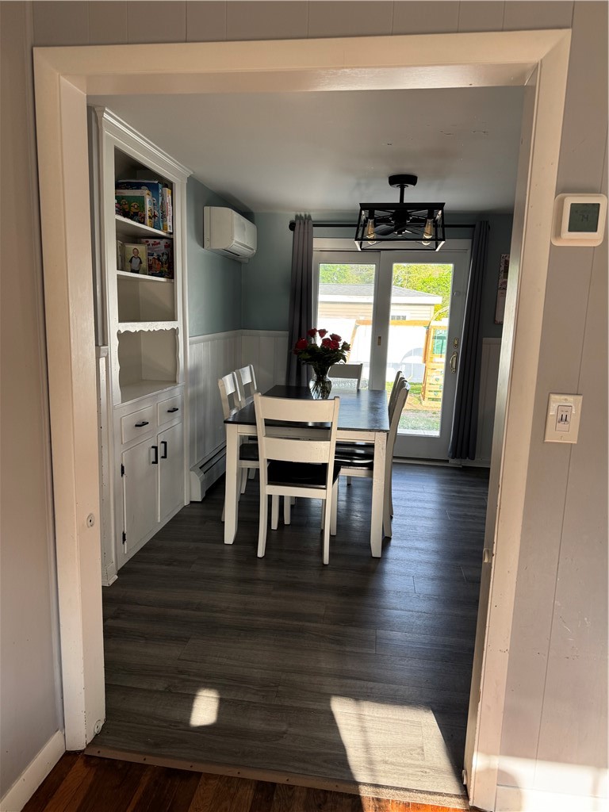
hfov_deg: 56.8
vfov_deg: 71.6
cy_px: 406
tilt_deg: -10.0
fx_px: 563
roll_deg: -0.6
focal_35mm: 24
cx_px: 304
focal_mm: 6.76
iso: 80
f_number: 1.78
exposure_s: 1/172
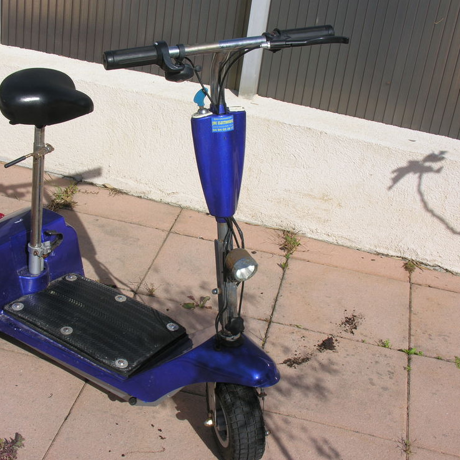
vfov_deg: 28.6
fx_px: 902
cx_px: 181
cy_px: 228
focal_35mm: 60
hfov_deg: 28.5
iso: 50
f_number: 7.8
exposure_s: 1/234
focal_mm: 12.7
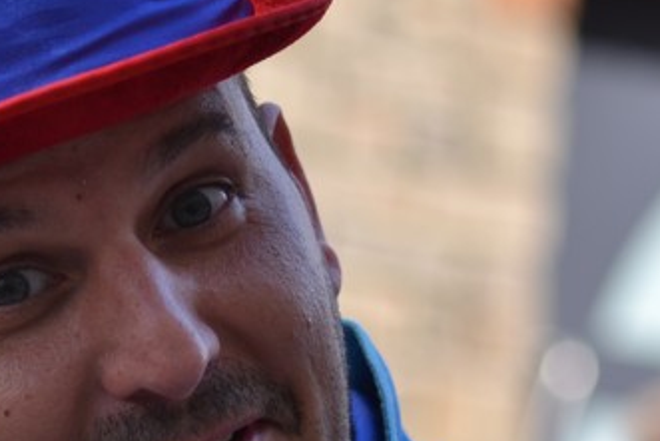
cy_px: 348
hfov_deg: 7.1
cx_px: 229
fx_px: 5282
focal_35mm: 288
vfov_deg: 4.8
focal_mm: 62
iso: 100
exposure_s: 1/400
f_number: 2.8
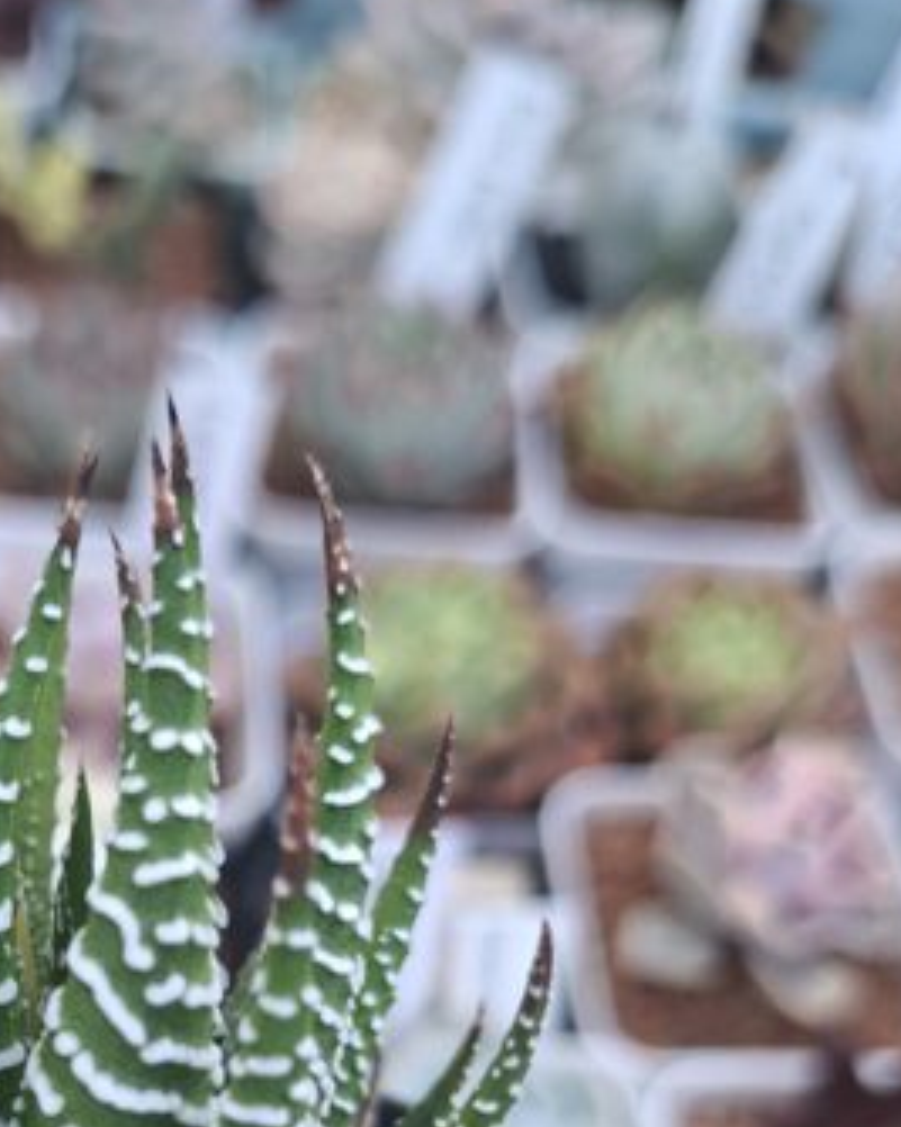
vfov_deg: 40.2
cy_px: 982
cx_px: 186
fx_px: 1434
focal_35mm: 43
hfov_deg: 33.9
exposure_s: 1/100
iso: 100
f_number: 1.8
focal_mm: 5.54
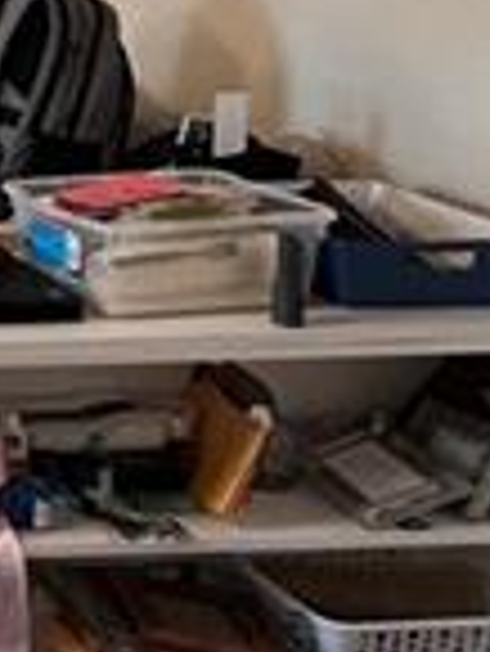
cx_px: -755
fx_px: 1300
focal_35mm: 69
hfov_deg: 13.6
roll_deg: +0.9
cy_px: 4
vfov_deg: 26.7
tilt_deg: -7.3
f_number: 1.8
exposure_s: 1/120
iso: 100
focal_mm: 1.57
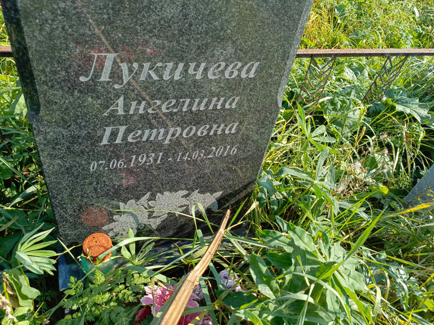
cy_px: 162
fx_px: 313
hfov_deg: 69.4
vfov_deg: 54.9
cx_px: 217
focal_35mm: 25
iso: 109
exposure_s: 1/403
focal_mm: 4.76
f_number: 1.69
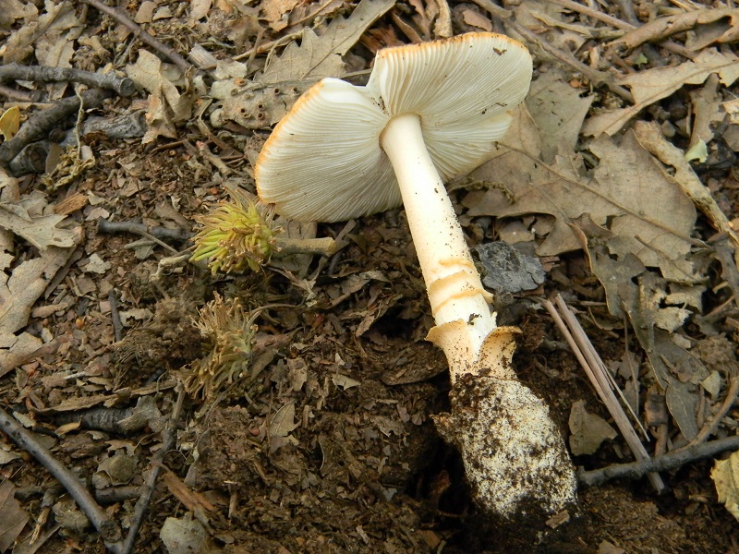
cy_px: 277
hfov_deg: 29.0
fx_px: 1430
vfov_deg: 21.9
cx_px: 370
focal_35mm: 67
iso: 309
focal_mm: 12.2
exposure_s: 1/30
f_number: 4.3
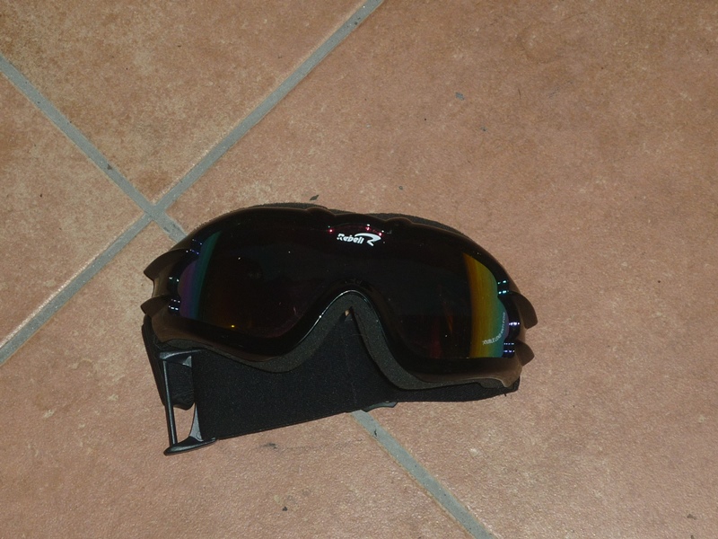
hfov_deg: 15.1
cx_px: 359
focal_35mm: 131
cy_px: 270
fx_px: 2717
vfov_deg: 11.3
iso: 100
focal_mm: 15.3
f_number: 4.7
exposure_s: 1/50
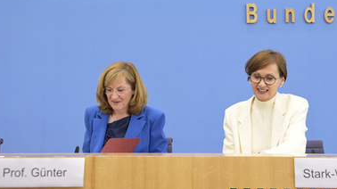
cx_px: 191
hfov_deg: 41.3
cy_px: 78
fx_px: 446
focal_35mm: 50
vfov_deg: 23.9
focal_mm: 40
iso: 5000
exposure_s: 1/500
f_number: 5.6
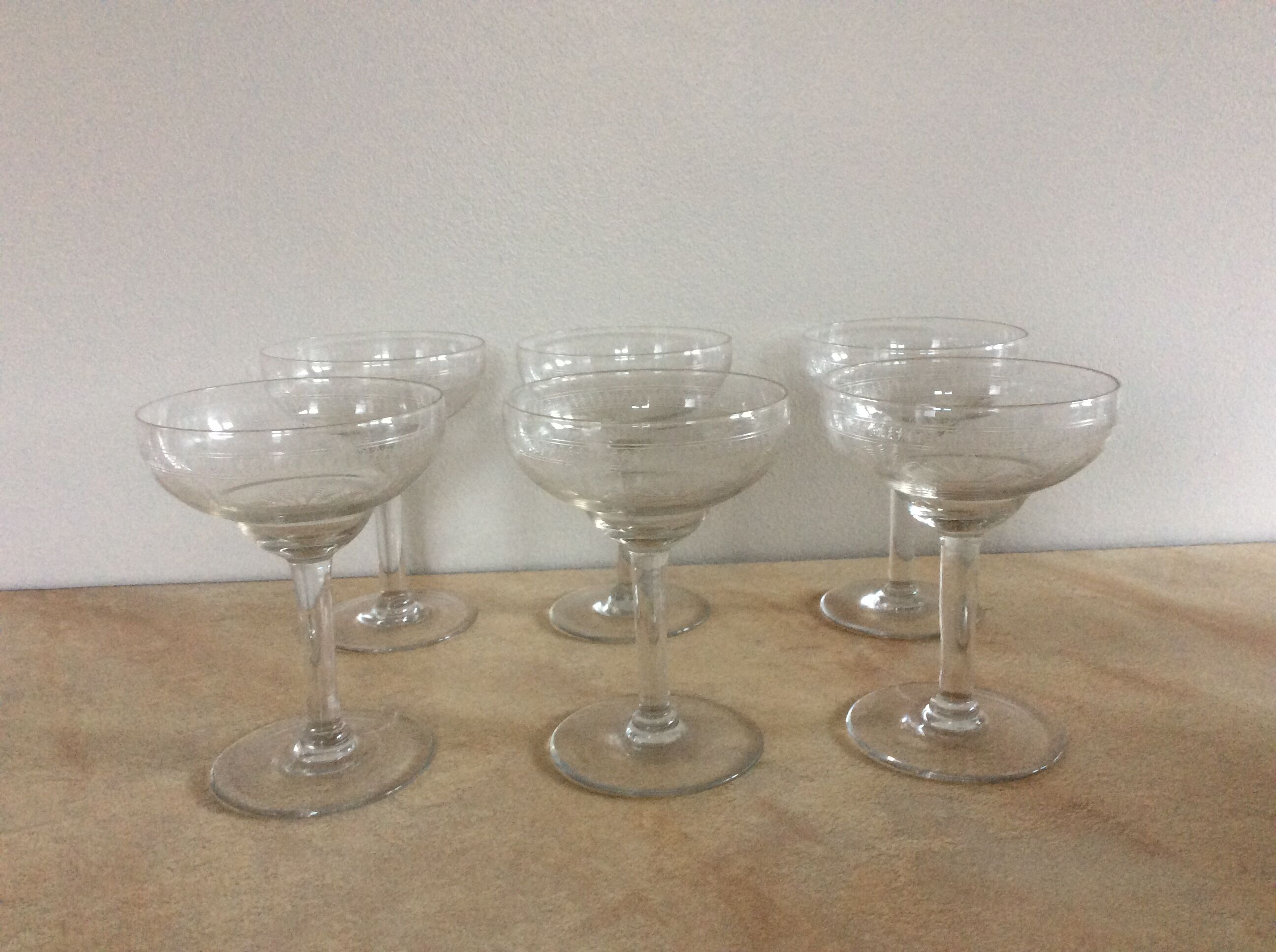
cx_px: 638
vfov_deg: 44.1
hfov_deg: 56.9
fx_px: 1178
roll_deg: +3.0
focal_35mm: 32
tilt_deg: -15.1
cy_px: 476
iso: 160
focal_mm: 3.3
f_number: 2.4
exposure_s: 1/25
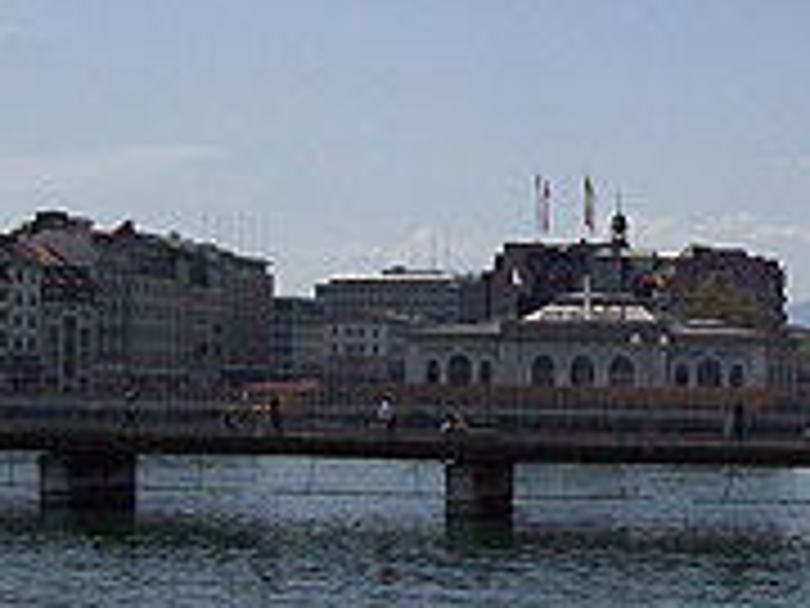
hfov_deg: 21.2
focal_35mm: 90
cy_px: 216
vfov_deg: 16.4
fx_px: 2106
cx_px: 760
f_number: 4.8
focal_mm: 6
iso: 80
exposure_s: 1/1399
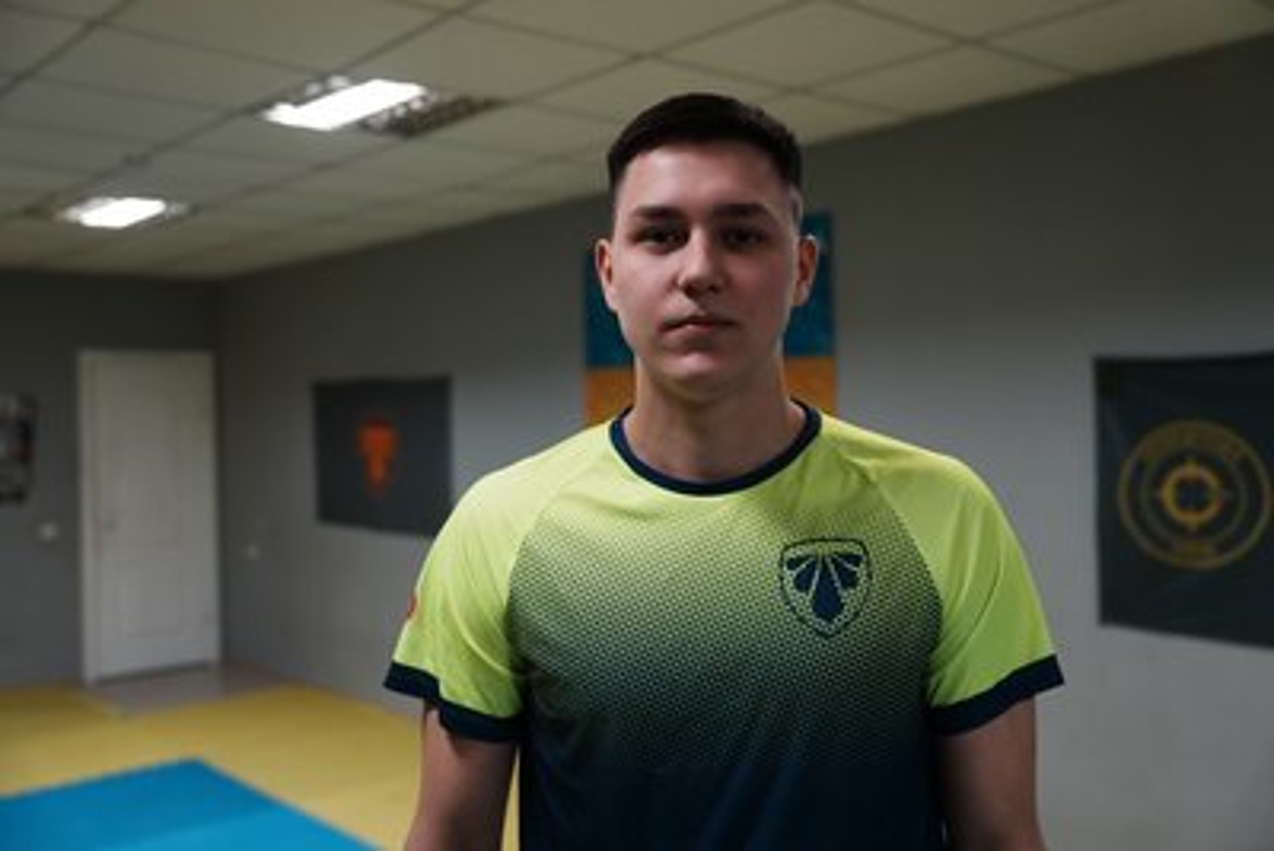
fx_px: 1239
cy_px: 426
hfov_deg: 54.4
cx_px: 637
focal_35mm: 35
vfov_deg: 37.9
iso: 640
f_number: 2.8
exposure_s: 1/60
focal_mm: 35
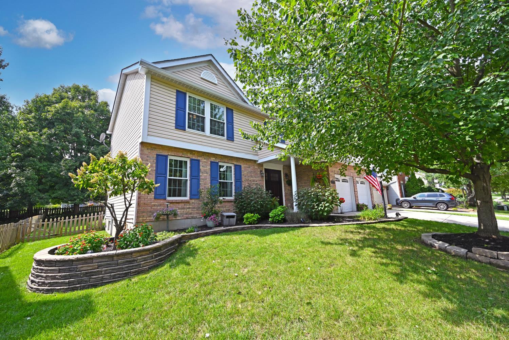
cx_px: 254
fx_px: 198
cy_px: 170
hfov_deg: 104.3
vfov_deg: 81.2
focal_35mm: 14
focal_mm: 14
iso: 100
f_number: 6.3
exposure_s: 1/320
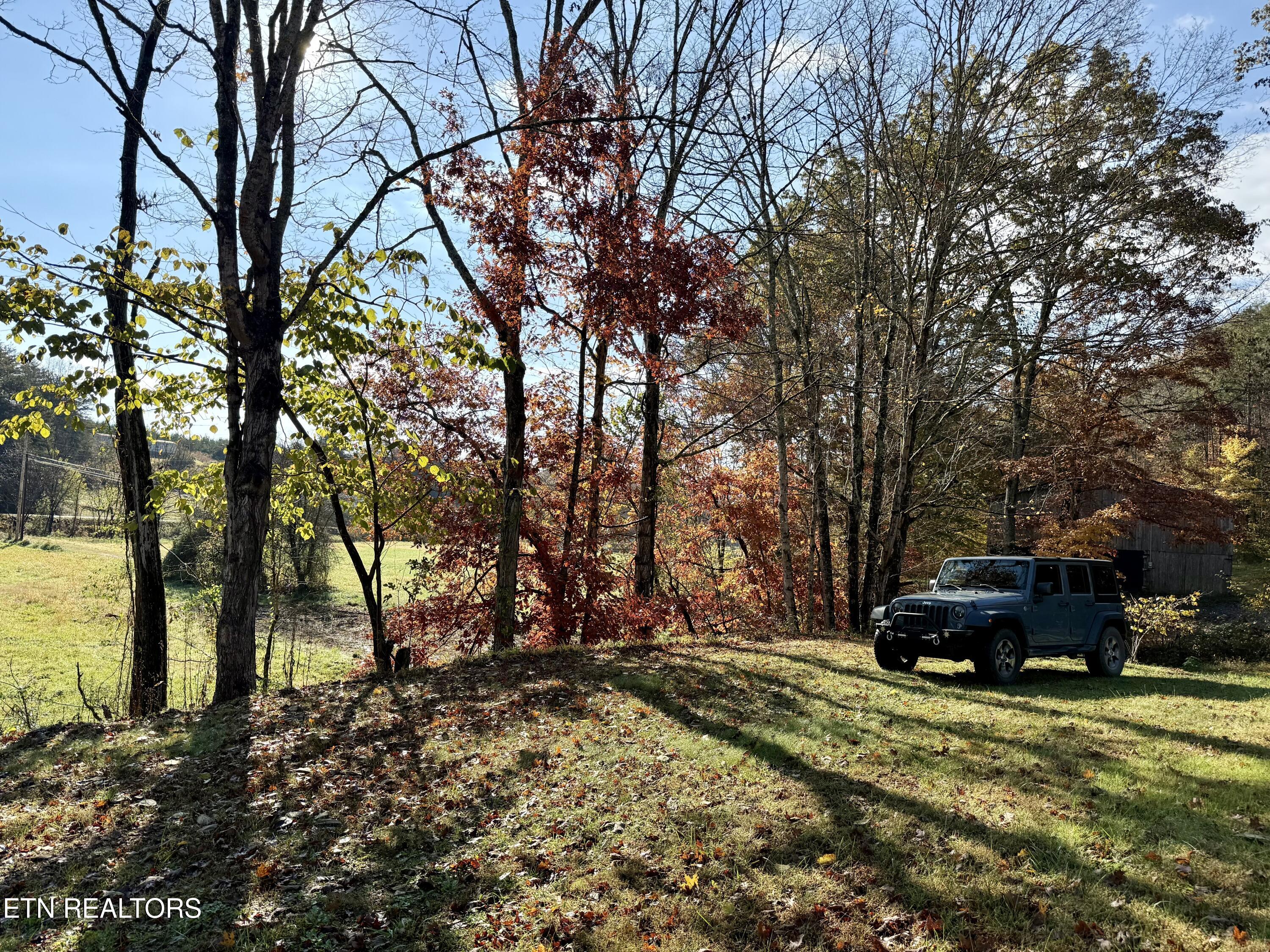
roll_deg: -1.1
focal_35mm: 24
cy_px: 476
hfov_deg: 71.6
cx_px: 635
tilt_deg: +2.0
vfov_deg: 56.8
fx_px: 881
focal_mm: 6.76
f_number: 1.78
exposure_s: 1/3279
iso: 100
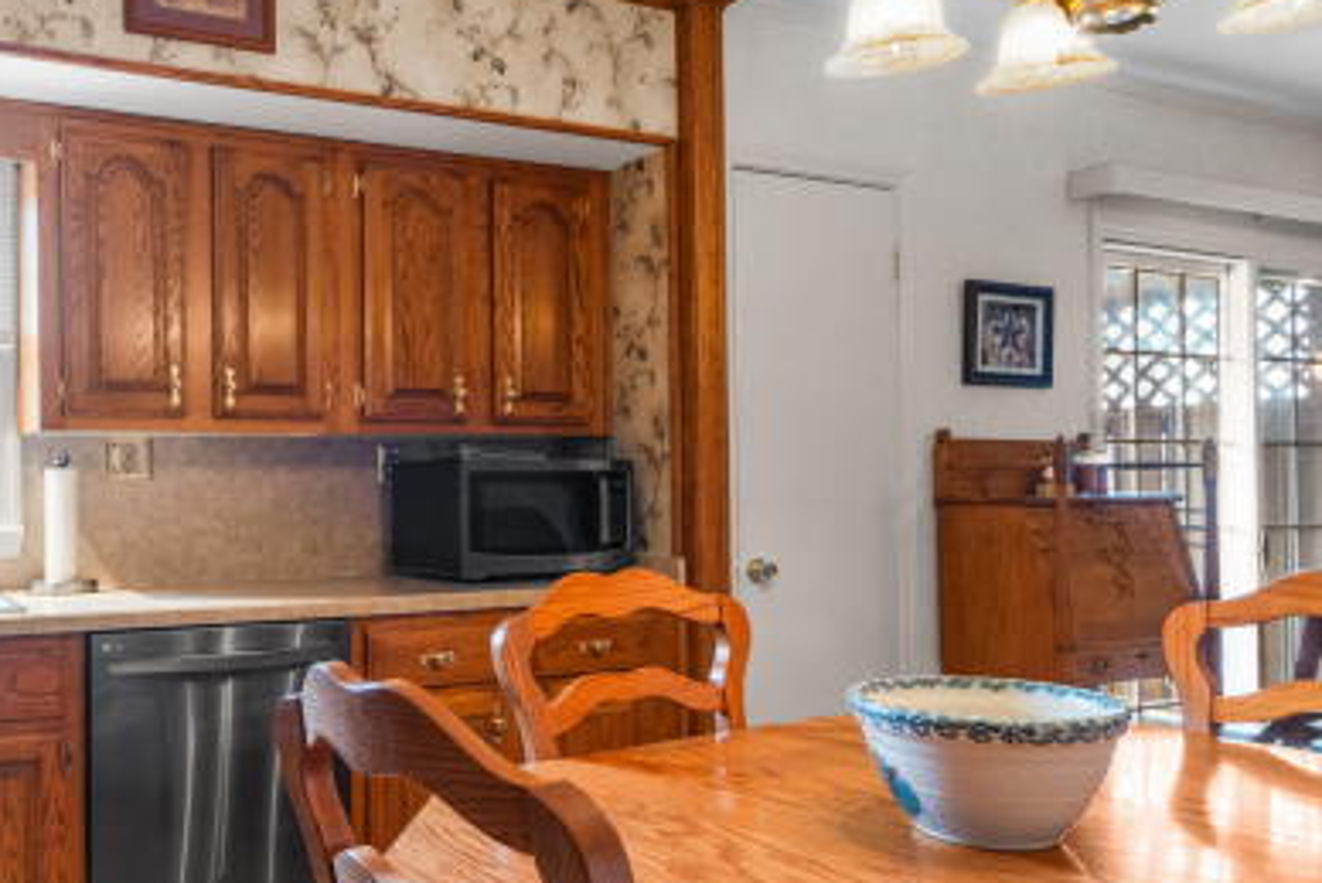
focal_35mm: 29
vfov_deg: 45.0
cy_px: 423
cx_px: 368
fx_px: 1065
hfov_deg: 60.9
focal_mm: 10
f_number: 8
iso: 400
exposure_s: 1/3
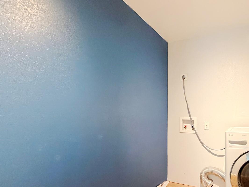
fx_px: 151
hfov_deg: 74.6
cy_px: 114
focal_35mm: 21
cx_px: 179
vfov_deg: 62.8
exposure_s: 1/60
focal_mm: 2.22
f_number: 2.2
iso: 640
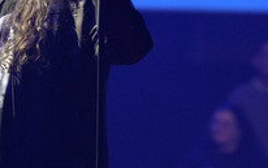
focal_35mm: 623
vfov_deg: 2.1
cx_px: 5
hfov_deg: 3.4
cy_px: 30
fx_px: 4553
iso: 6400
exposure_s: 1/250
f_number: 5.6
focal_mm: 280
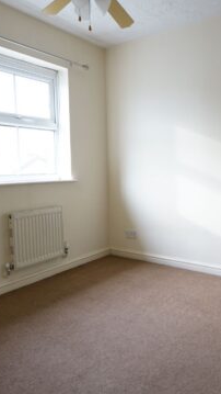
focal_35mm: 28
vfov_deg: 67.8
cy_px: 183
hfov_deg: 39.2
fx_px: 292
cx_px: 189
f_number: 5
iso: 400
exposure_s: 1/20
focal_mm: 16
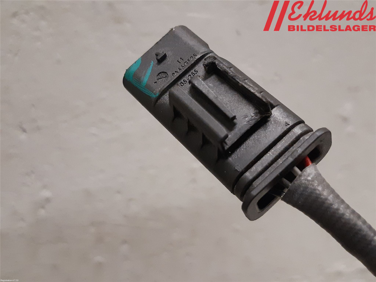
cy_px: 141
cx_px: 188
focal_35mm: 26
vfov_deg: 53.1
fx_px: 282
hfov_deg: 67.3
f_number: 1.7
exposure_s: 1/50
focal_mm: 3.93
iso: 320
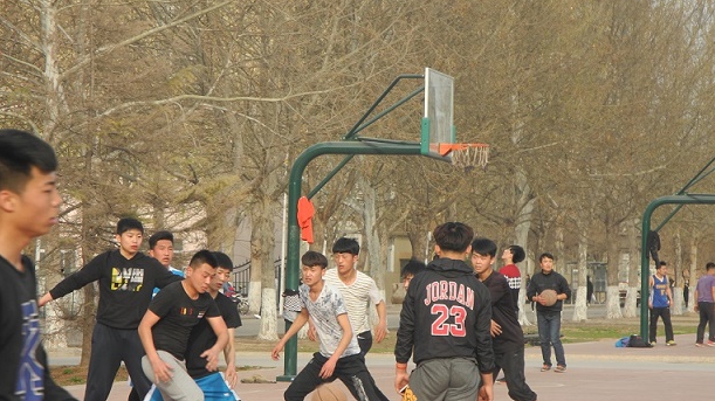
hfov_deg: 9.8
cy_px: 238
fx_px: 4150
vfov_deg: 5.5
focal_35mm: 219
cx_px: 357
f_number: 5.6
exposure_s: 1/160
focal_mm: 42.6
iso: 100
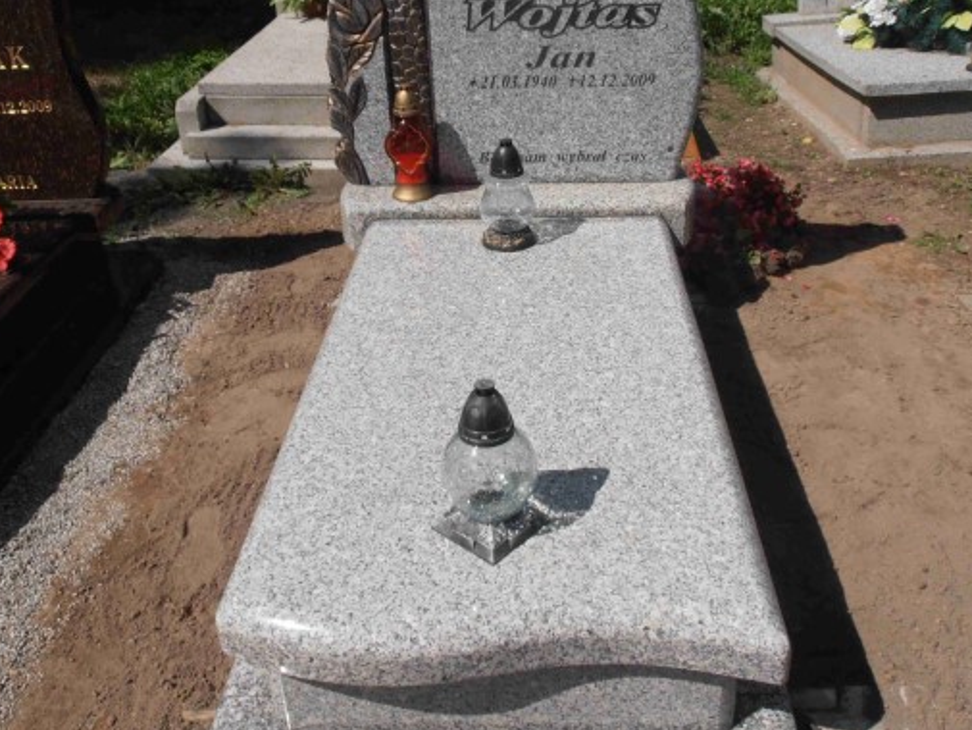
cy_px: 275
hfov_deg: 48.9
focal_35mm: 38
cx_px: 524
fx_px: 1067
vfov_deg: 37.5
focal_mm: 5.25
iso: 80
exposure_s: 1/2000
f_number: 3.5
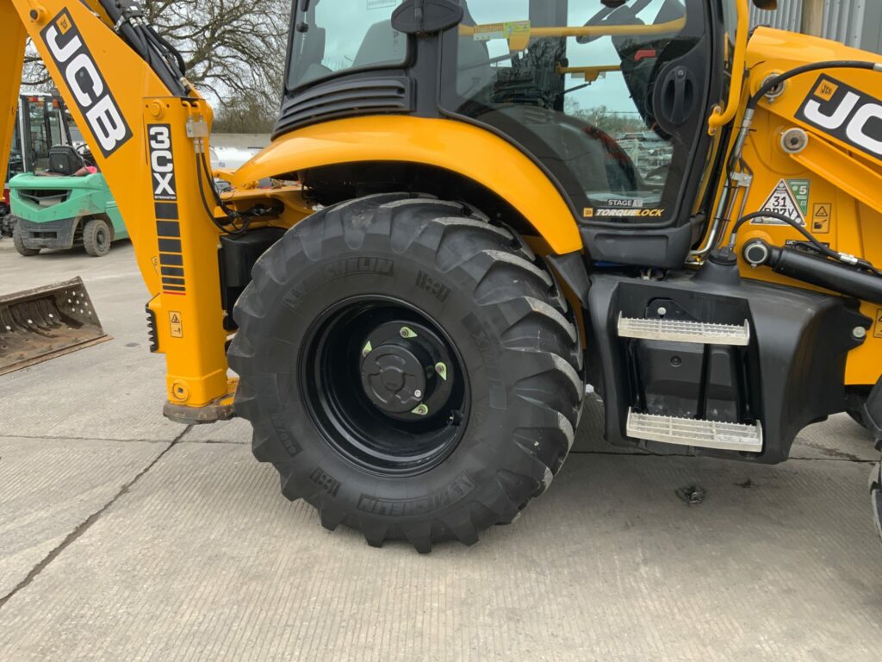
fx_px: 739
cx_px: 441
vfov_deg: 48.2
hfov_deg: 61.7
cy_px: 331
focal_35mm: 29
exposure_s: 1/367
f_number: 1.8
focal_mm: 3
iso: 16
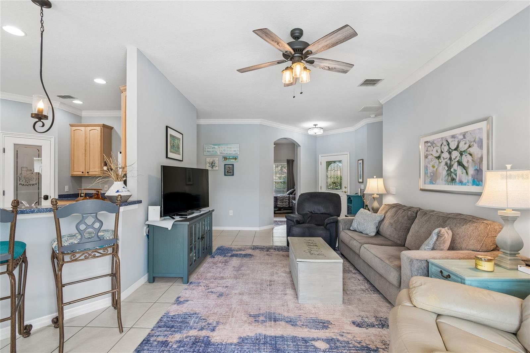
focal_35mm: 15
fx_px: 221
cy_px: 176
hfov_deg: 100.4
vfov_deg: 77.3
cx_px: 265
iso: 100
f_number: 7.1
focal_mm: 10
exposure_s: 1/13
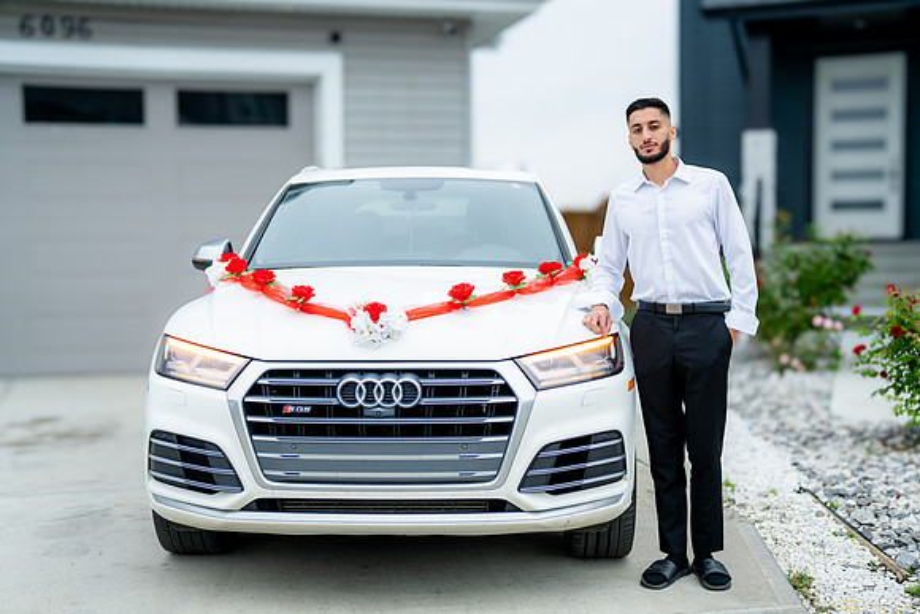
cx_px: 460
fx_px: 1278
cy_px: 307
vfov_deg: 27.0
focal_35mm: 50
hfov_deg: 39.6
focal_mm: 50
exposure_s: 1/1250
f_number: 1.4
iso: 100
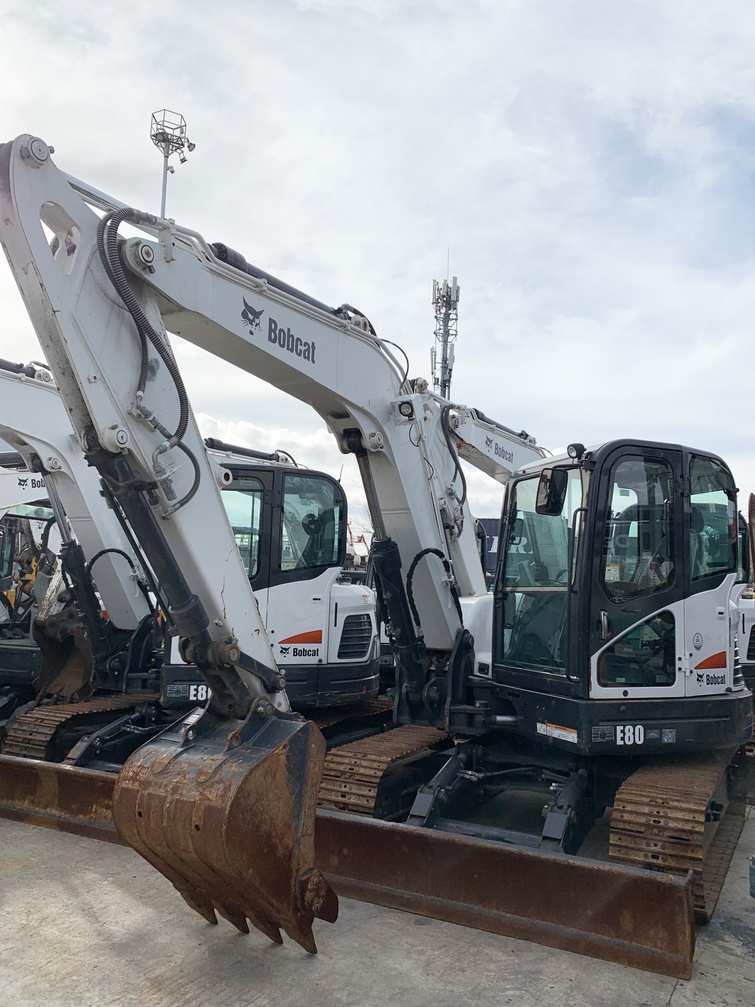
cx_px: 374
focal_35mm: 27
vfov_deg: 65.3
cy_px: 520
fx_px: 785
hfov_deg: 51.4
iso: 25
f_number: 1.8
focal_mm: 4.25
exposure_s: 1/3185
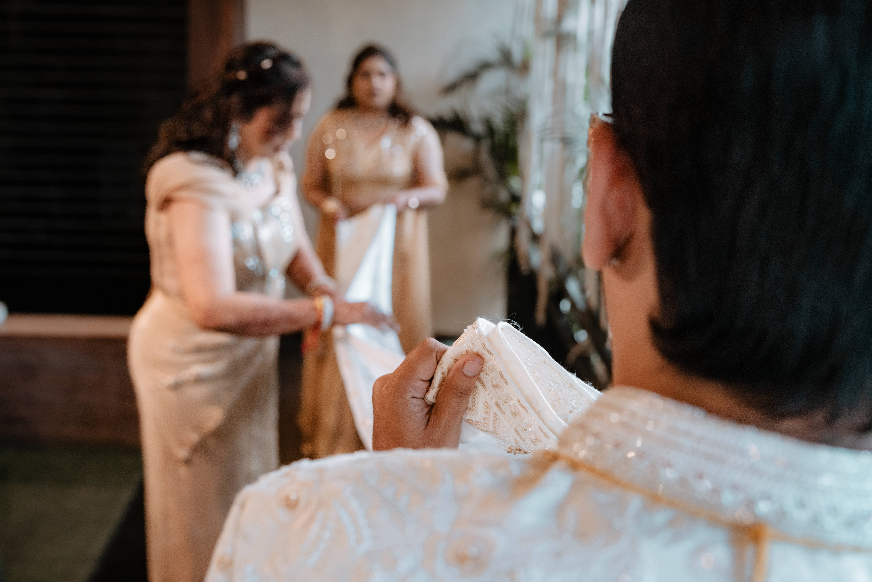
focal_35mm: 35
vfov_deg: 37.9
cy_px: 291
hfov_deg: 54.4
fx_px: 848
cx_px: 436
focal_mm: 35
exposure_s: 1/320
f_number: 4.5
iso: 3200
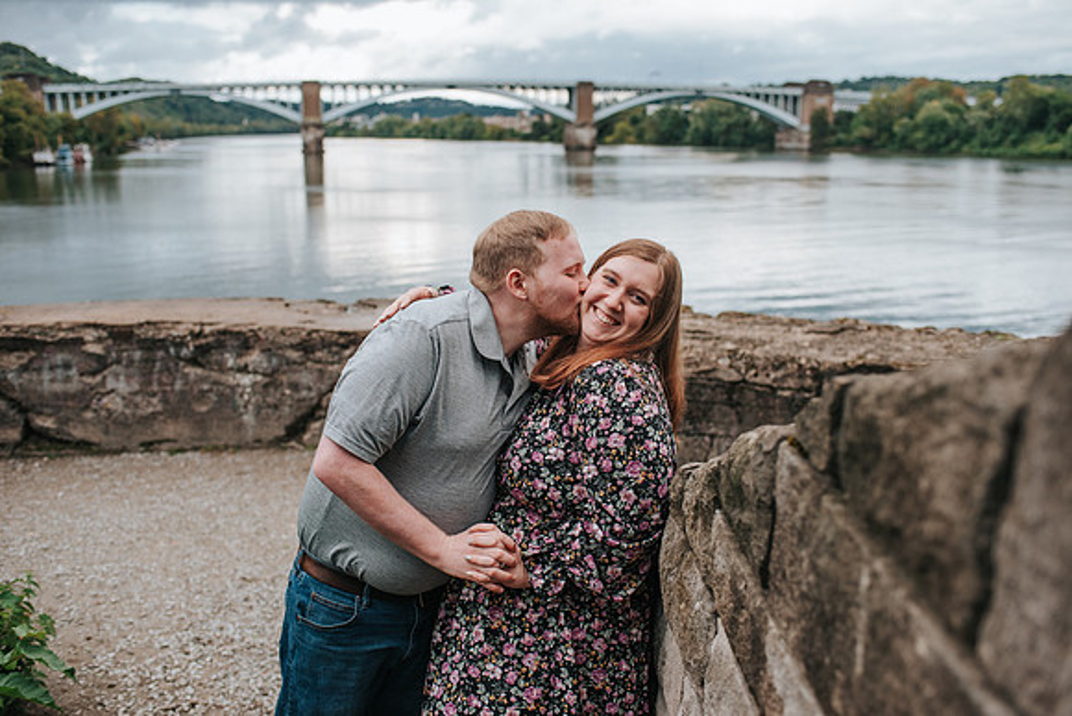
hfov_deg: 54.4
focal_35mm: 35
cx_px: 536
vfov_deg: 37.9
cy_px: 358
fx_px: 1042
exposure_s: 1/800
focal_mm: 35
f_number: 3.2
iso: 720
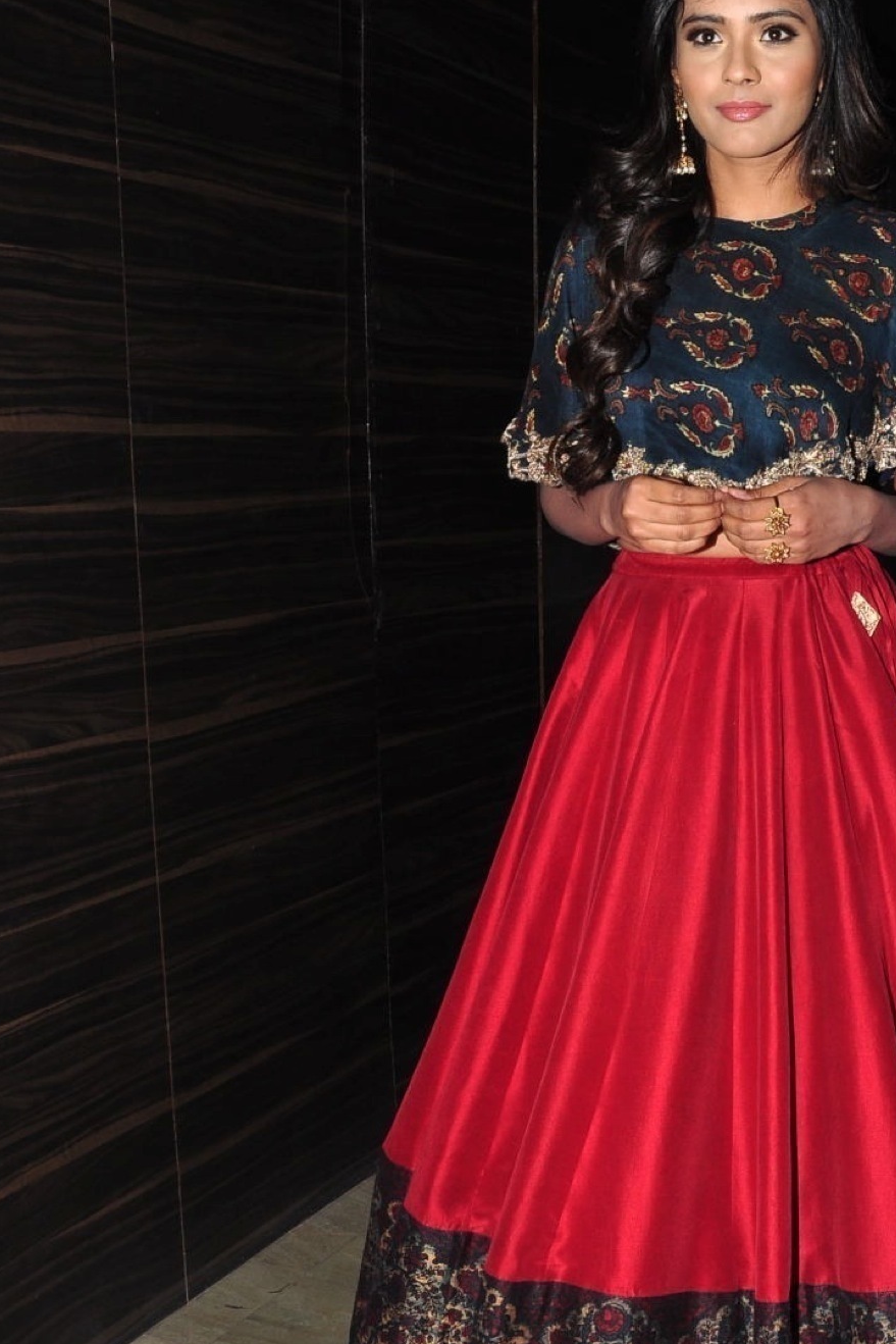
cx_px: 655
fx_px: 1744
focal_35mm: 47
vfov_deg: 42.0
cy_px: 766
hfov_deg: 28.4
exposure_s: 1/125
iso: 400
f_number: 10
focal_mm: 21
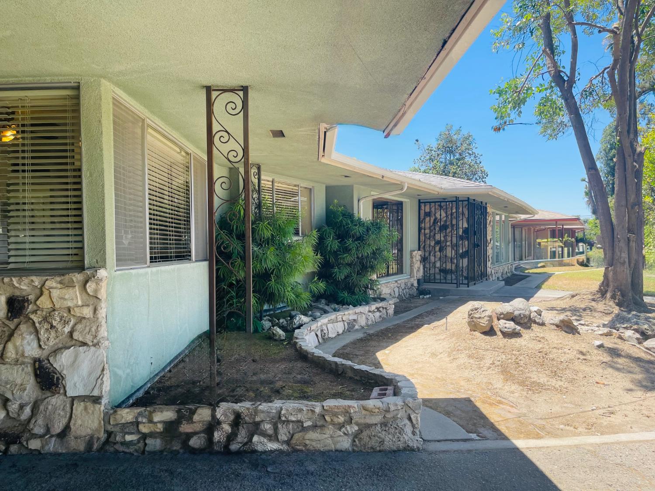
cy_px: 246
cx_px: 328
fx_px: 473
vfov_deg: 54.9
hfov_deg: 69.4
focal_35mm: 25
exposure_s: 1/867
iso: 32
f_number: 1.6
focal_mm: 5.1
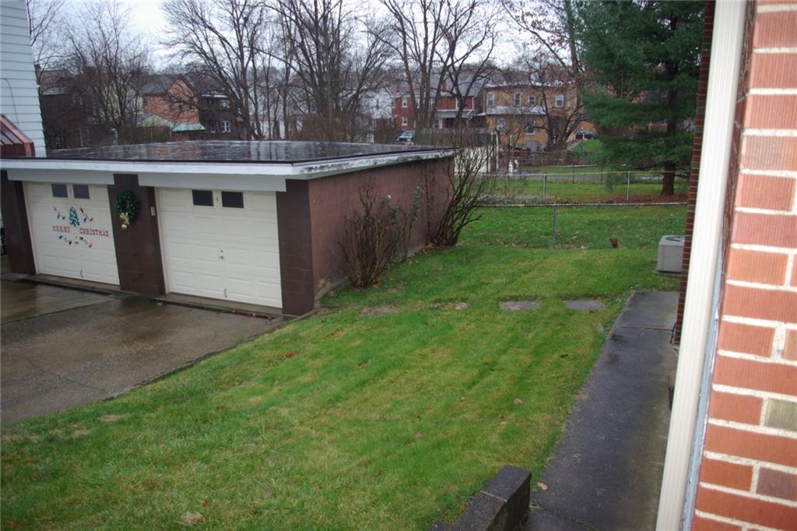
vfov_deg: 47.9
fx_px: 598
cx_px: 398
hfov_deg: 67.4
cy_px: 266
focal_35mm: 27
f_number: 3.5
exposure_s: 1/30
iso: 200
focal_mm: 18
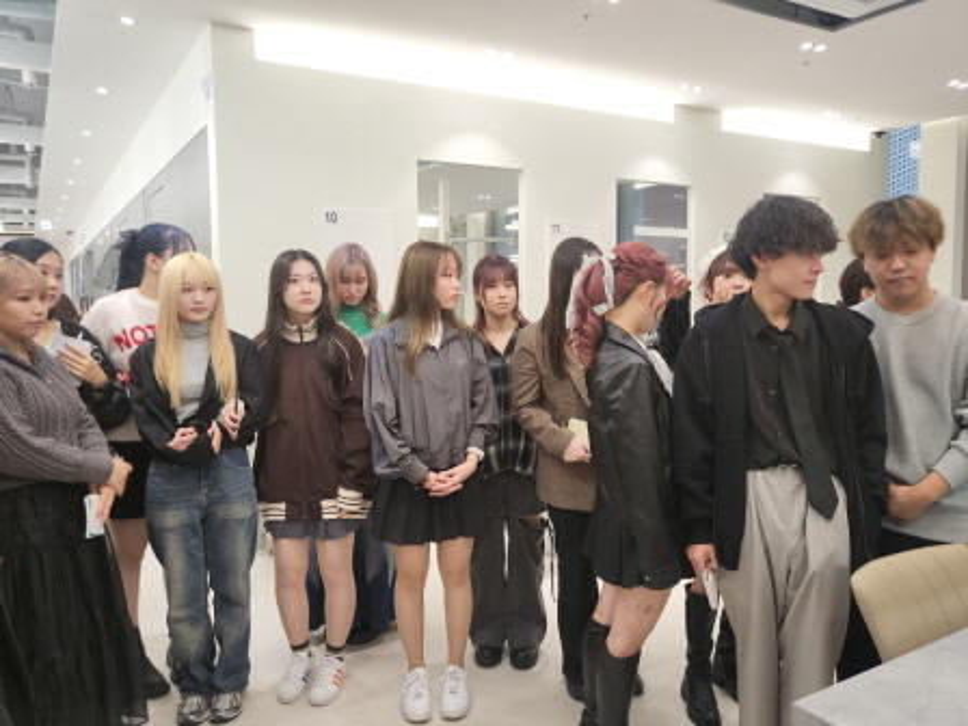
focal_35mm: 26
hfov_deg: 67.3
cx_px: 484
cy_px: 363
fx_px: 727
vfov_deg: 53.1
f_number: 1.8
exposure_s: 1/59.2
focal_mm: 4.25
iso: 89
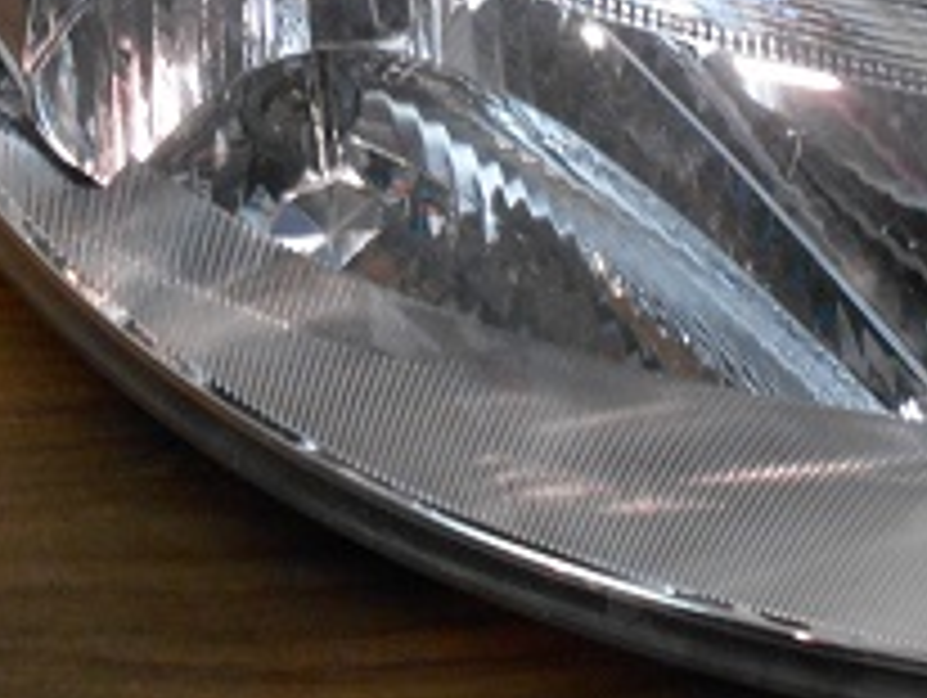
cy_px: -47
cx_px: 522
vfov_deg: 21.6
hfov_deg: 29.8
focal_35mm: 65
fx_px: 1743
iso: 400
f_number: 3.2
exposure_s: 1/10
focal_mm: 4.6
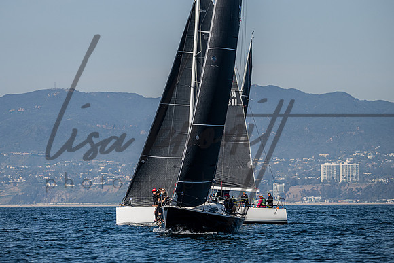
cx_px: 178
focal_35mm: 249
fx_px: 2725
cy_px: 95
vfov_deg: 5.5
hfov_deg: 8.3
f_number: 5
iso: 400
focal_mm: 185
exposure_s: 1/4000
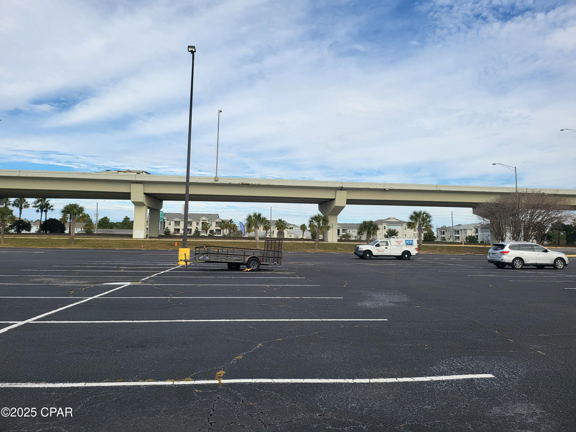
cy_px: 216
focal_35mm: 24
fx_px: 399
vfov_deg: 56.8
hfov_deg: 71.6
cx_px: 288
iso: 40
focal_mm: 5
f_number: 1.8
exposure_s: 1/2308
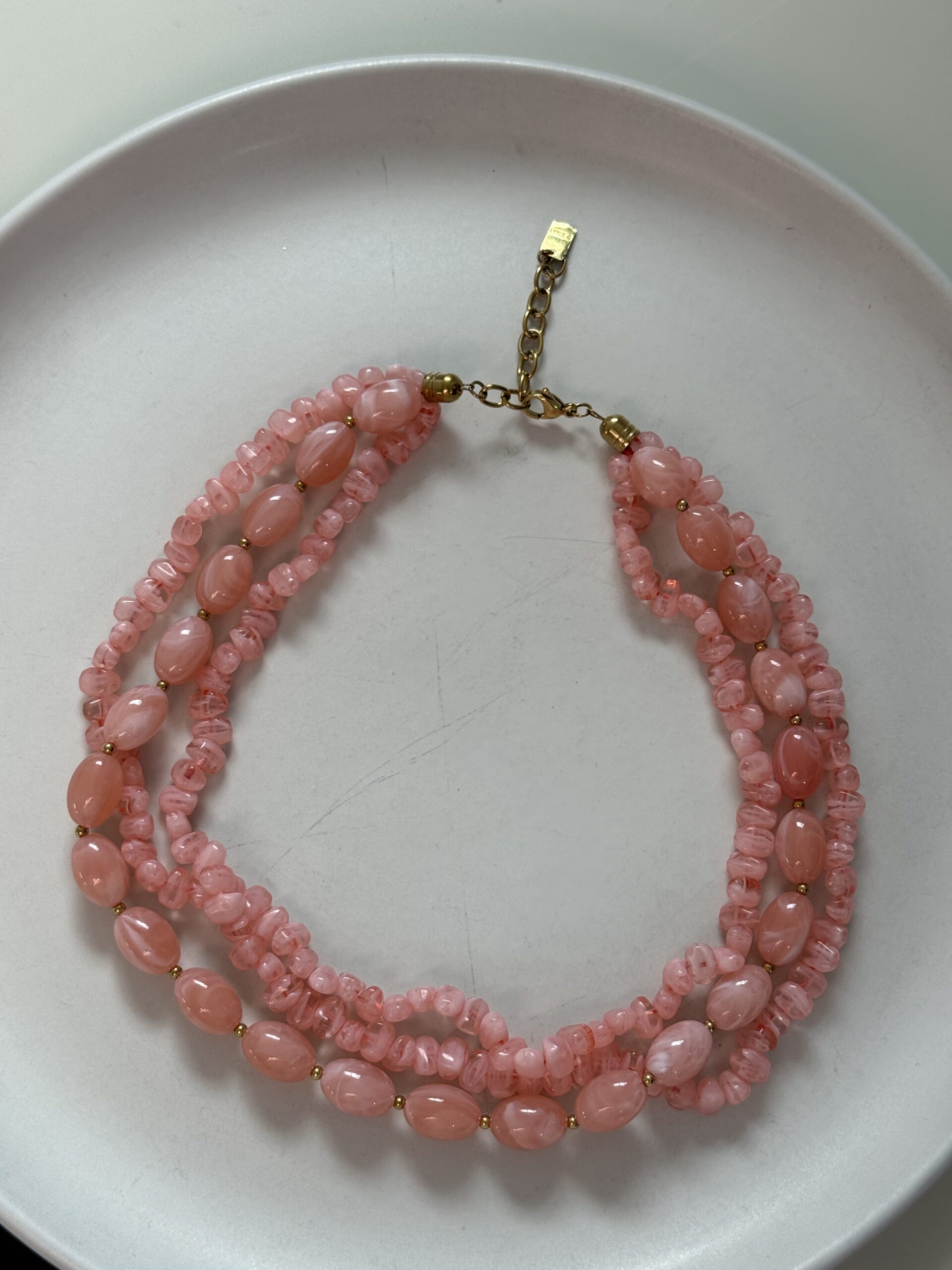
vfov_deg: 39.7
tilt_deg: -77.8
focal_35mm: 48
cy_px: 635
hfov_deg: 30.3
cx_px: 476
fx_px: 1760
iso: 64
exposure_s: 1/294
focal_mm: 6.76
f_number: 1.78
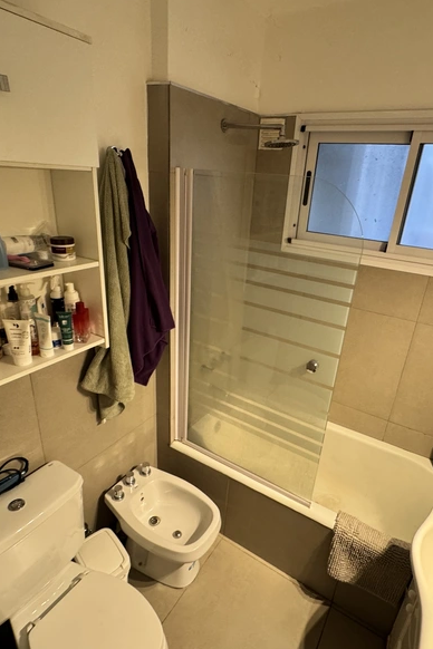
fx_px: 361
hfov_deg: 61.8
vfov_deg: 84.0
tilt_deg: -23.3
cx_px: 234
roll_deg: -4.0
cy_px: 329
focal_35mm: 20
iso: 250
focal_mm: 2.22
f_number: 2.2
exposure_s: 1/50
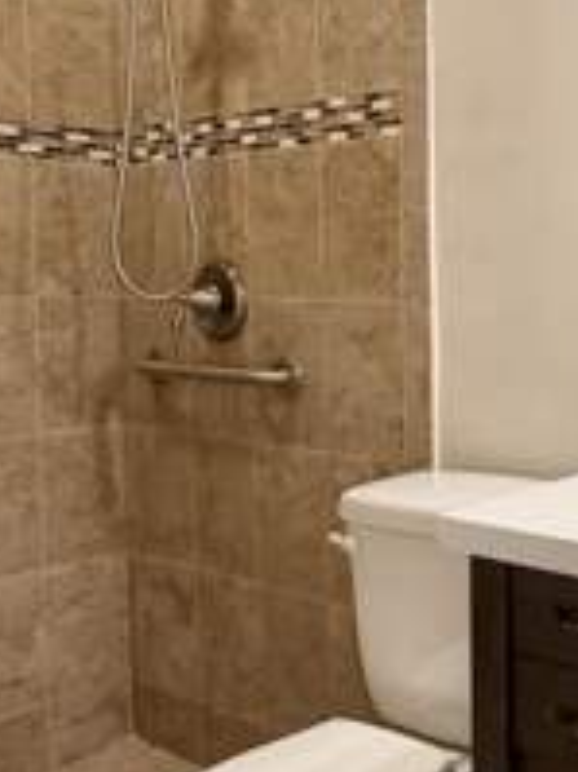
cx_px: 683
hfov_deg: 28.3
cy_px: 326
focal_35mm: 45
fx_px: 1003
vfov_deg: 42.0
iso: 200
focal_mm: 2.22
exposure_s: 1/60
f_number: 2.2
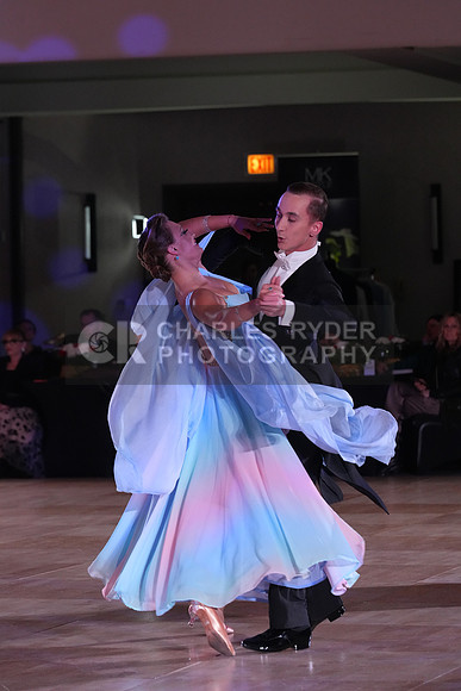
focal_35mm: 171
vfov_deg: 12.0
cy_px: 346
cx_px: 230
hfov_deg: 8.0
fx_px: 3282
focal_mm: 171
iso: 5000
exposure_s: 1/250
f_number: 6.3
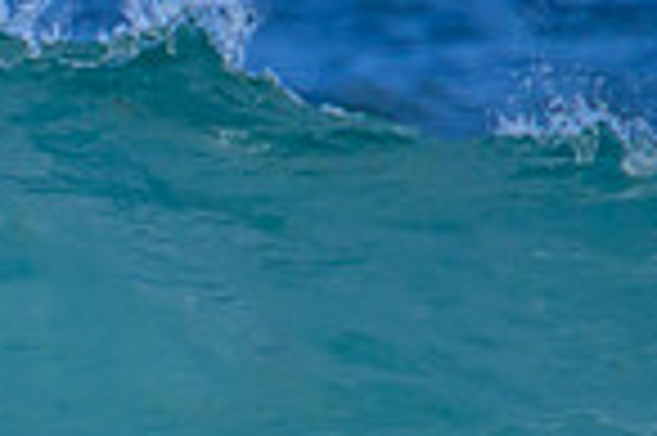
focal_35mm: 4337
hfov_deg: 0.5
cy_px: 705
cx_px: -145
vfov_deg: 0.3
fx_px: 79061
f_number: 11
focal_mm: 800
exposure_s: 1/2000
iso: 1100
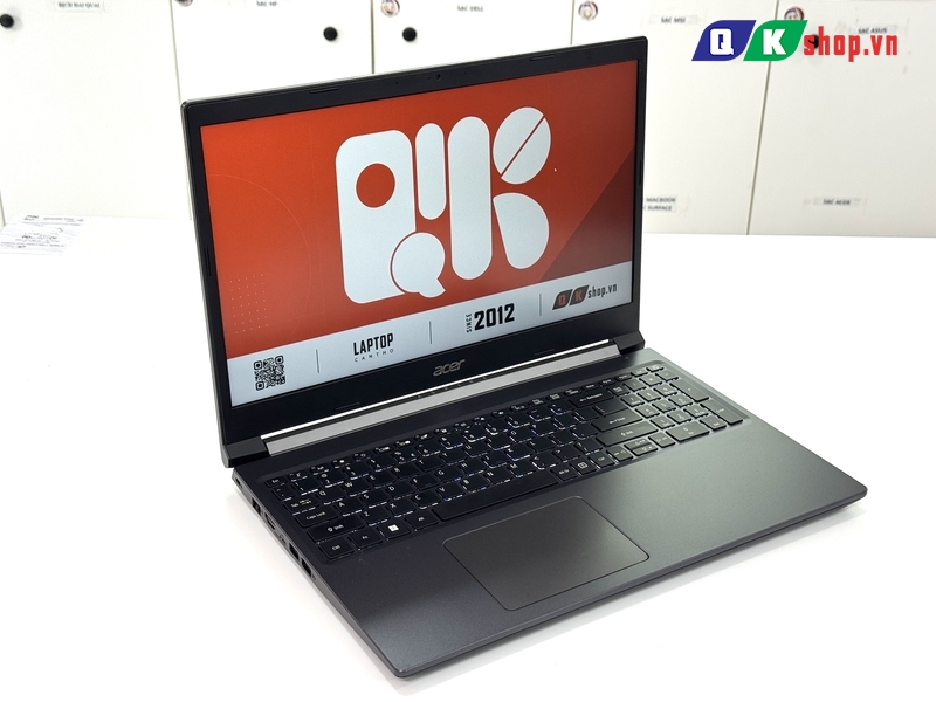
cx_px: 468
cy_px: 351
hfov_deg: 39.7
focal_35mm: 48
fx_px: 1298
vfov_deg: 30.3
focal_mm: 6.76
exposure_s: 1/121
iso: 80
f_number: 1.78
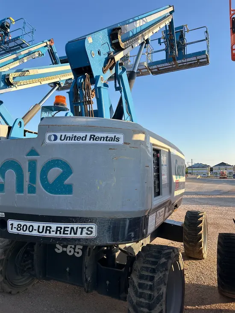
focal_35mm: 26
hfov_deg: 53.1
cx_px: 118
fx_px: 235
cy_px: 156
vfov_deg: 67.3
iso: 50
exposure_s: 1/1089
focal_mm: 5.7
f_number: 1.5
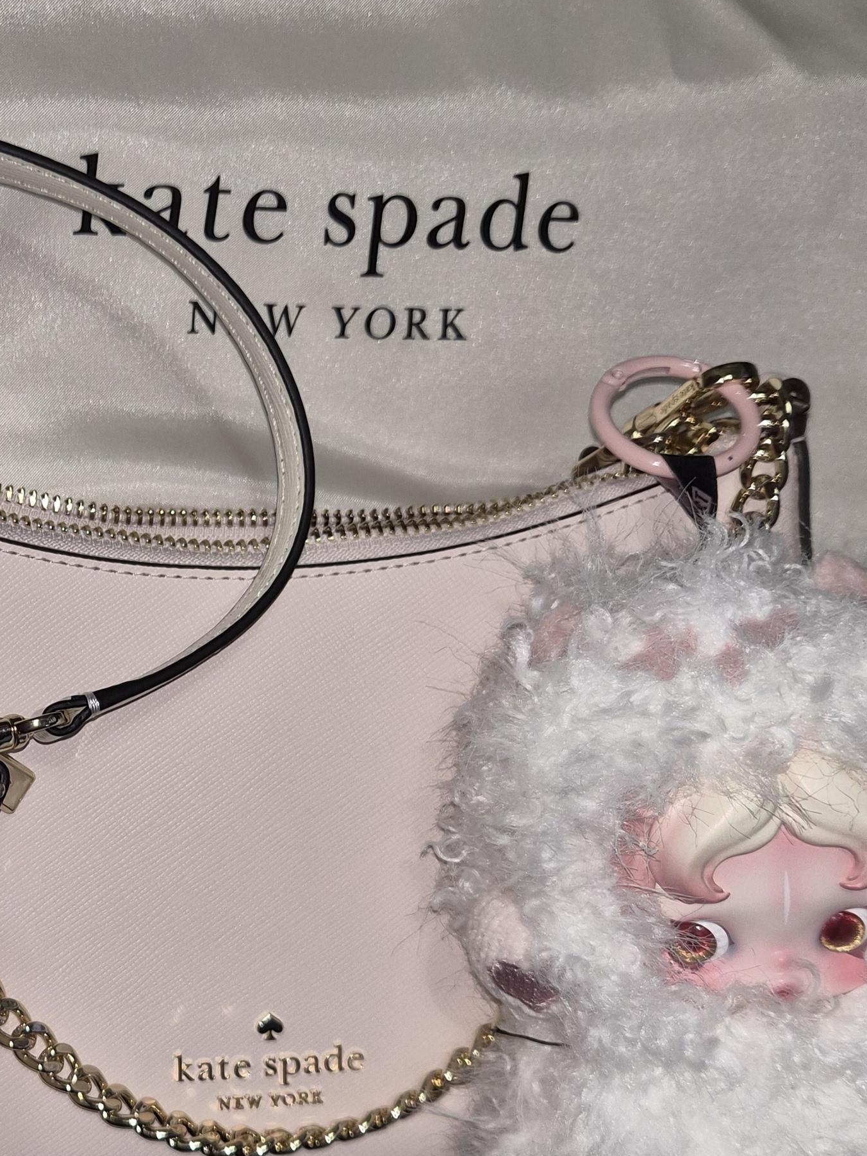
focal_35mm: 51
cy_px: 750
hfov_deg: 26.8
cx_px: -25
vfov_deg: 37.2
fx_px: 1703
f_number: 1.8
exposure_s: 1/30
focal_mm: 5.4
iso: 100
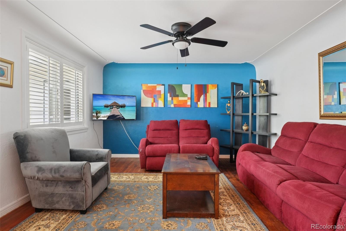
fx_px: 173
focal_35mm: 18
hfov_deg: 90.0
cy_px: 116
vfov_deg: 67.4
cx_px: 173
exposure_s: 1/6
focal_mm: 12
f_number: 8
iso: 800
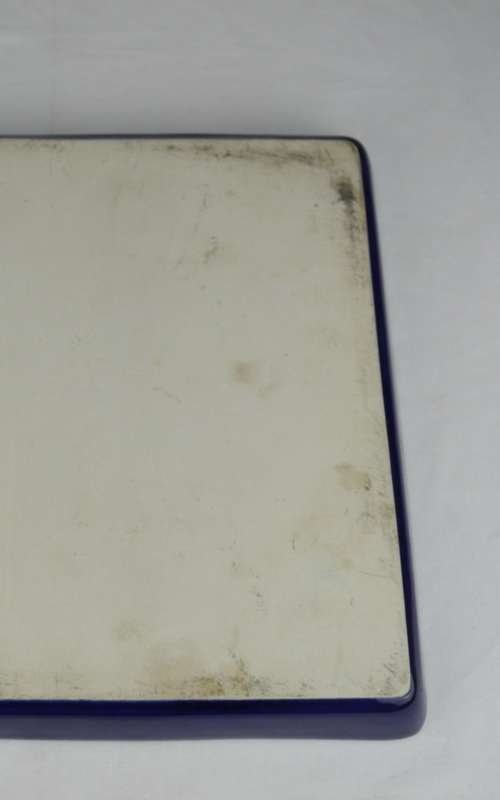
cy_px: 403
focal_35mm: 50
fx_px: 1090
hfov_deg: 25.5
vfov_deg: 40.3
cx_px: 122
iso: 100
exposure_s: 1/220
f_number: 3.2
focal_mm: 7.4
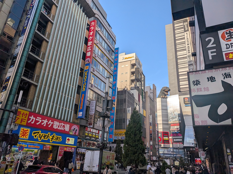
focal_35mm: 24
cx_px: 116
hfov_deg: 71.6
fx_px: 162
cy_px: 87
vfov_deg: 56.8
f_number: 1.7
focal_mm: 4.53
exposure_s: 1/2128
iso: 28
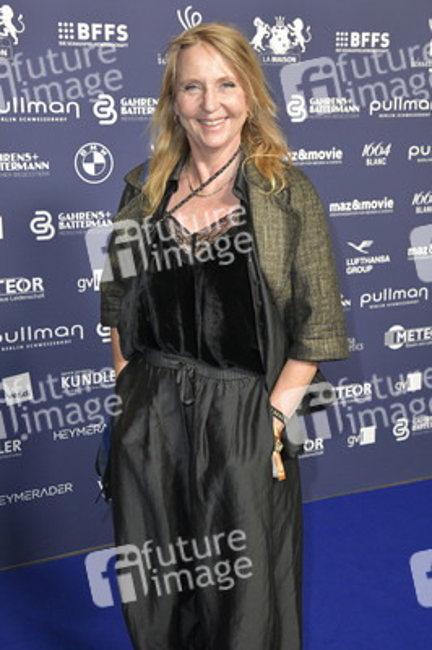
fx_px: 757
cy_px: 325
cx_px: 216
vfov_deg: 46.4
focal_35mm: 42
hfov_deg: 31.8
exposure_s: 1/200
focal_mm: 42
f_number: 6.3
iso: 2000
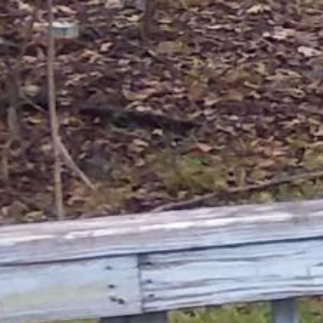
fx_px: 2449
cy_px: 123
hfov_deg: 6.2
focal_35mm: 232
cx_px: 1307
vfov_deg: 7.5
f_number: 1.9
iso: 50
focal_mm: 2.47
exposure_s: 1/60
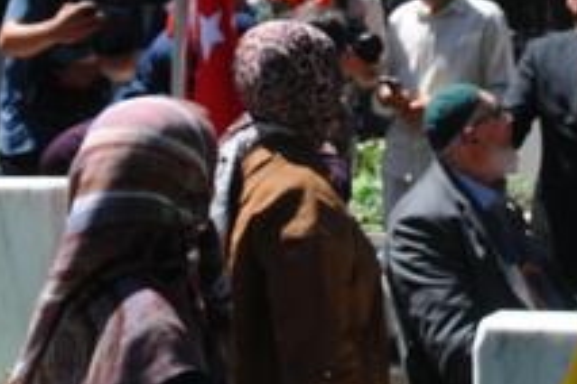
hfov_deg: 26.7
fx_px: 1186
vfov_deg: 18.0
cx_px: 479
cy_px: 14
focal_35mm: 74
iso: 200
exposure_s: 1/200
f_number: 7.1
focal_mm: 20
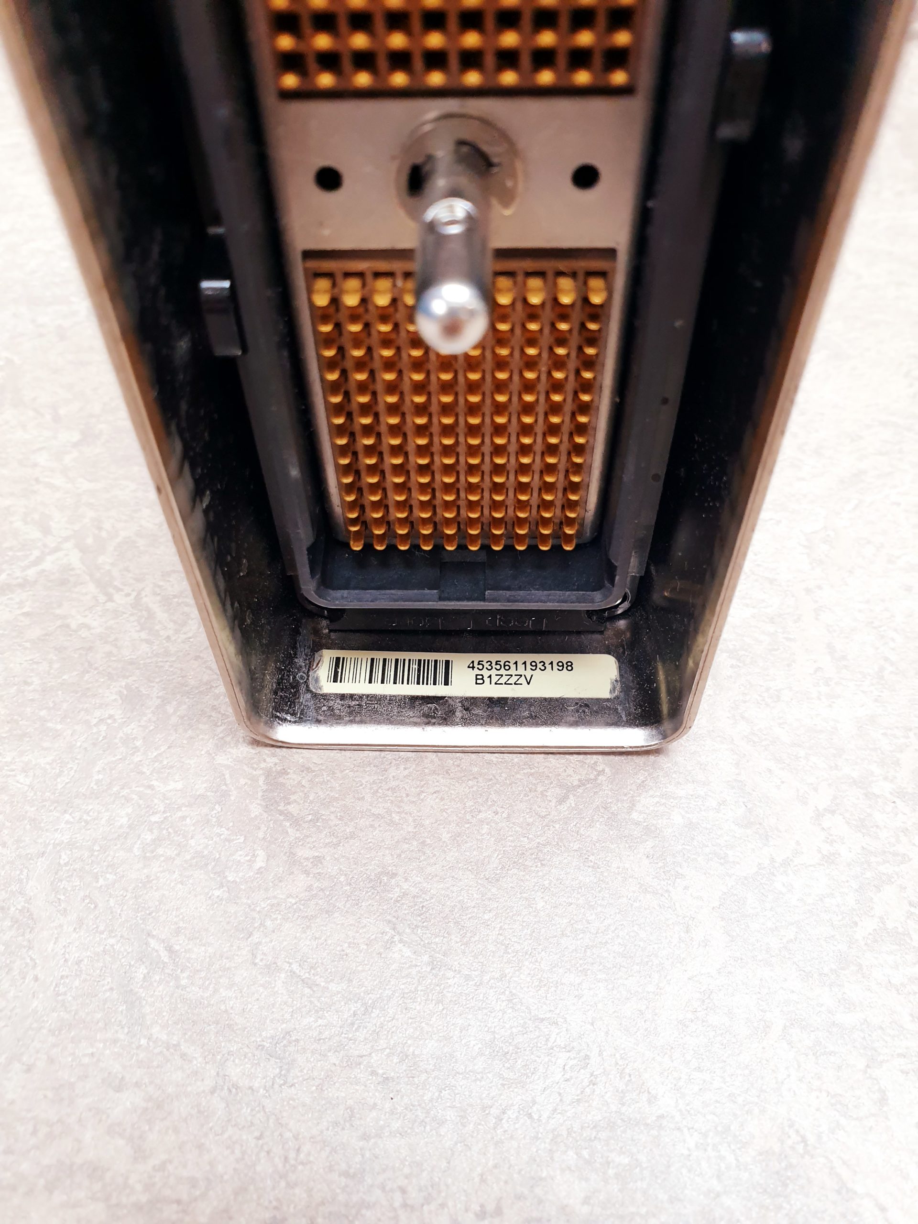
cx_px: 459
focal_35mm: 26
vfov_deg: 67.3
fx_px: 919
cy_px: 612
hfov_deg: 53.1
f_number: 2.4
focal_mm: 4.3
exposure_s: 1/50
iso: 160
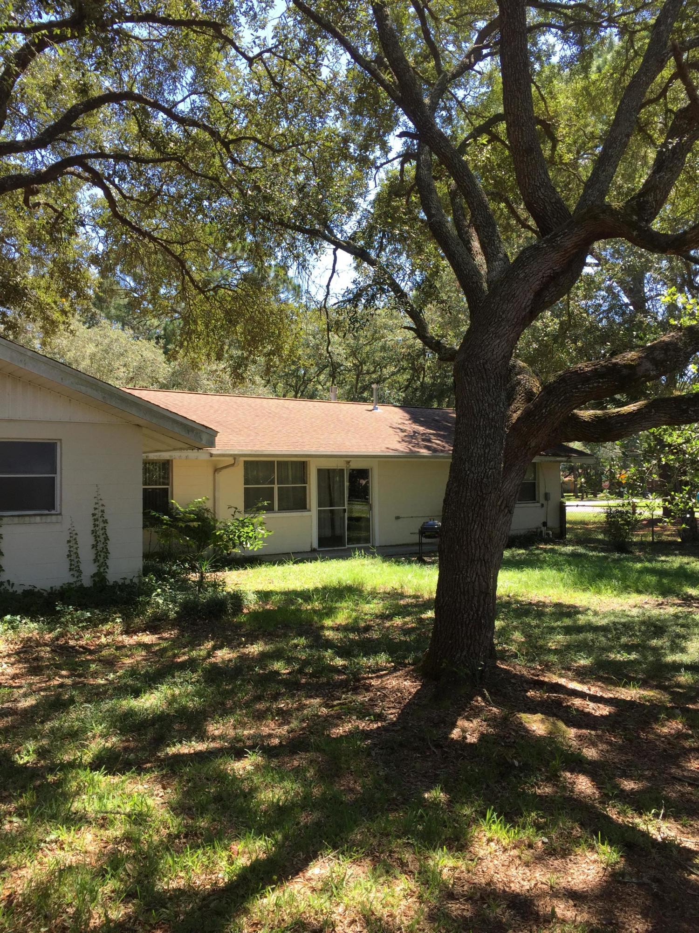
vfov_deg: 61.7
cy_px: 466
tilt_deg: +2.0
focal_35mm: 29
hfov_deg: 48.2
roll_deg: +0.2
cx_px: 350
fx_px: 781
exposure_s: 1/449
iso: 32
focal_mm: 4.15
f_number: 2.2
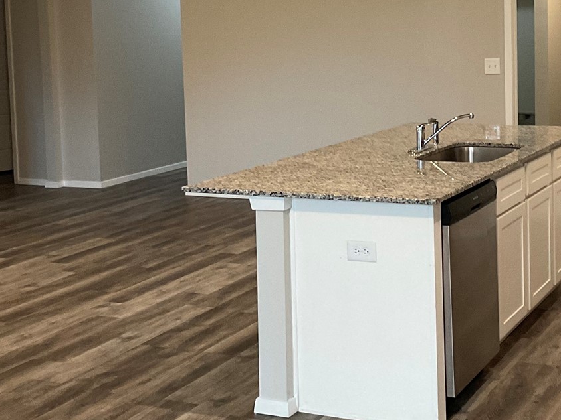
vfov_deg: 22.0
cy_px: 102
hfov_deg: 29.1
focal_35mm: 66
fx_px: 1070
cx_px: 383
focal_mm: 3
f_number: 1.8
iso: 125
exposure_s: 1/60
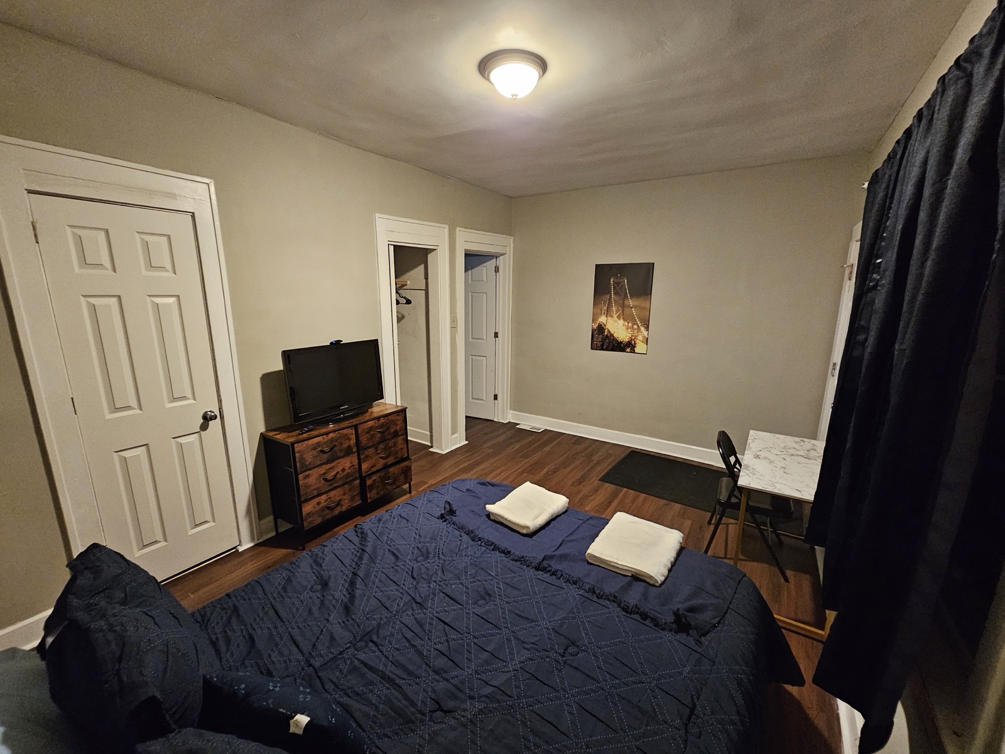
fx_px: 377
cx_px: 502
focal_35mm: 13
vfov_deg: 89.9
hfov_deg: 106.2
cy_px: 377
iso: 800
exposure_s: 1/24
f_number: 2.2
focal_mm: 2.2
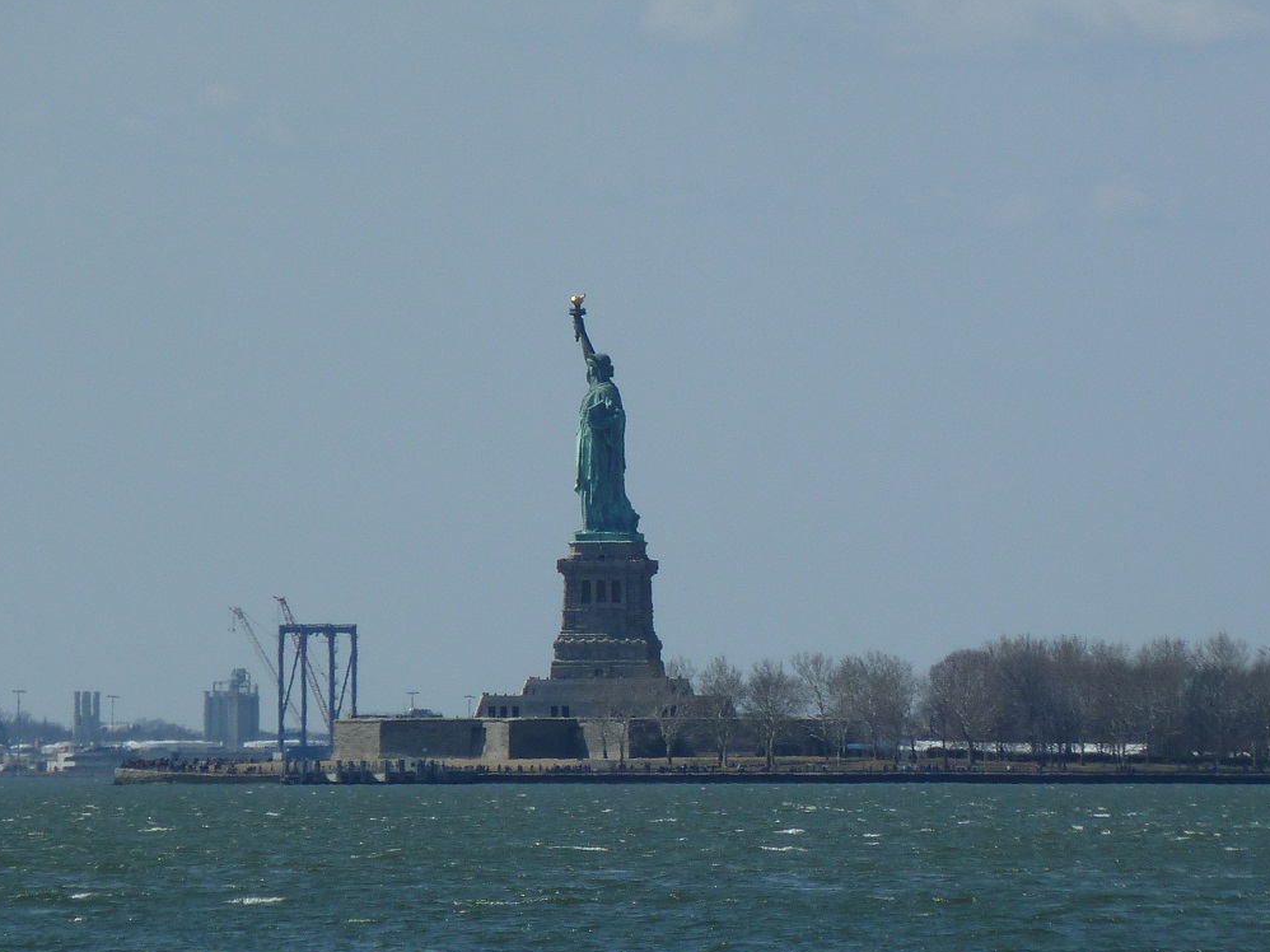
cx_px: 625
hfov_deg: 4.3
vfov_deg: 3.2
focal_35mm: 464
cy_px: 481
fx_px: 17019
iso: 80
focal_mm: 49.2
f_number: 5.6
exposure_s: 1/640
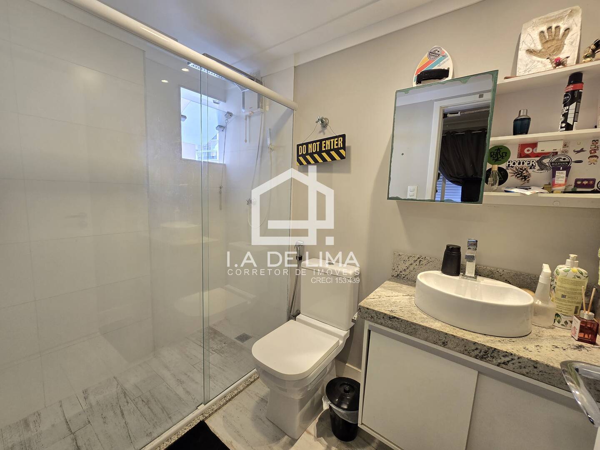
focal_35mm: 13
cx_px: 300
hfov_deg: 106.2
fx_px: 225
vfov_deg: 89.9
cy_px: 225
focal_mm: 2.2
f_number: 2.2
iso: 125
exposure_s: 1/60
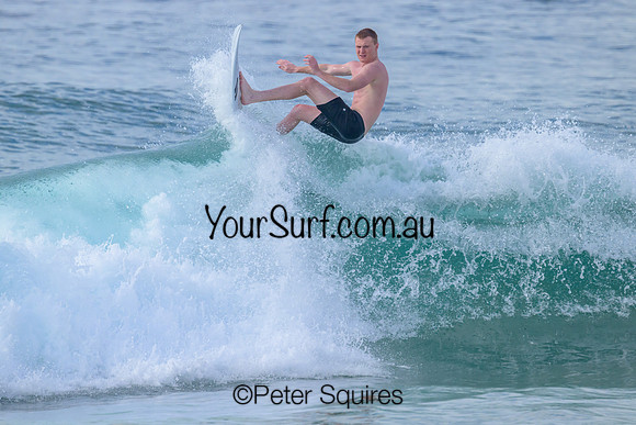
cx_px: 299
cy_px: 195
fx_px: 11468
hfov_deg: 3.2
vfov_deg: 2.1
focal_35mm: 649
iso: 1100
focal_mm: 600
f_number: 11
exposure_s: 1/2000
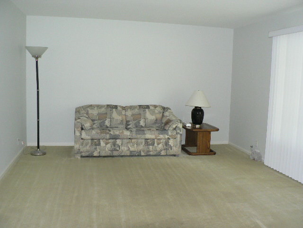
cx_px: 152
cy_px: 114
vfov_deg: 39.7
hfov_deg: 51.4
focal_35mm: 36
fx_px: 315
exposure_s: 1/60
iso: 300
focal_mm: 6
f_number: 2.8
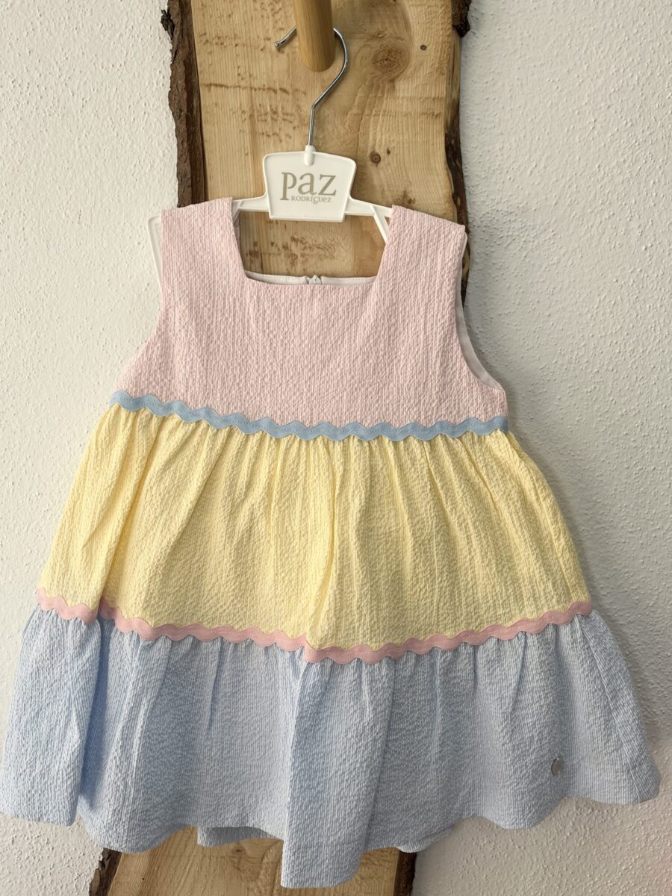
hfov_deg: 53.1
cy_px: 448
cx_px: 336
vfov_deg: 67.3
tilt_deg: -6.5
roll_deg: -2.2
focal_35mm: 26
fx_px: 673
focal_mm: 5.1
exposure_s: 1/332
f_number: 1.6
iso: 50
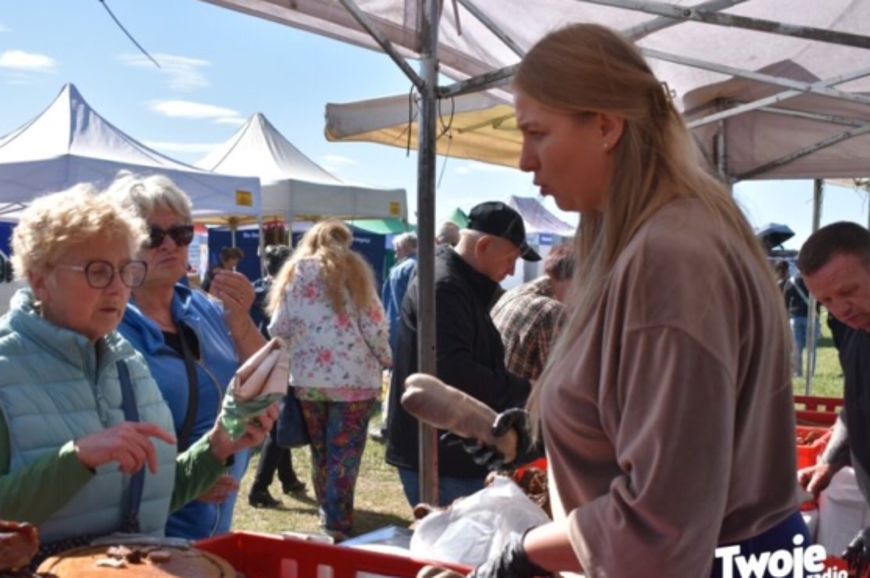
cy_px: 325
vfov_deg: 28.8
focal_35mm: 47
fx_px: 1124
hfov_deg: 42.2
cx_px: 384
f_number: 6.3
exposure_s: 1/1600
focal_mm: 27
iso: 400
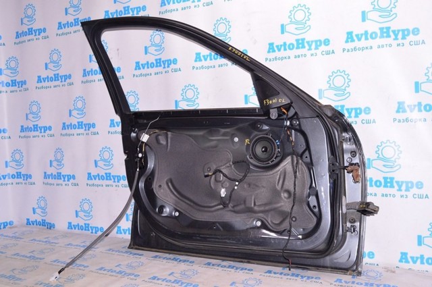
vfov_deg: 38.3
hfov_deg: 55.2
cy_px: 144
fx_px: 413
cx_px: 216
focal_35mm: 34
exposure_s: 1/200
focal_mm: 23
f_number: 8
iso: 1600
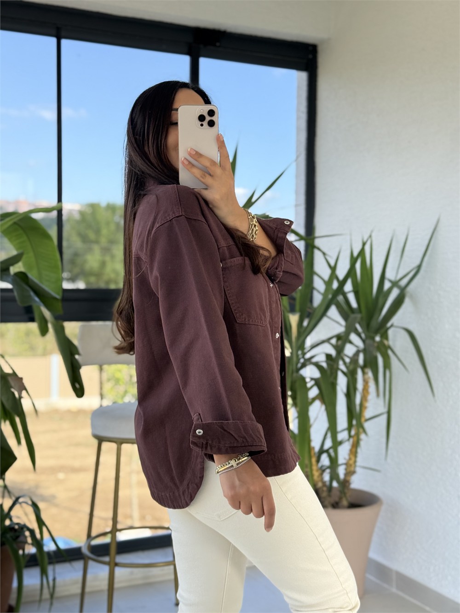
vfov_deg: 39.7
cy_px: 306
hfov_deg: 30.3
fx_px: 850
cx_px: 230
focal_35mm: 48
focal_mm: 6.76
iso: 80
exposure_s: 1/570
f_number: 1.78
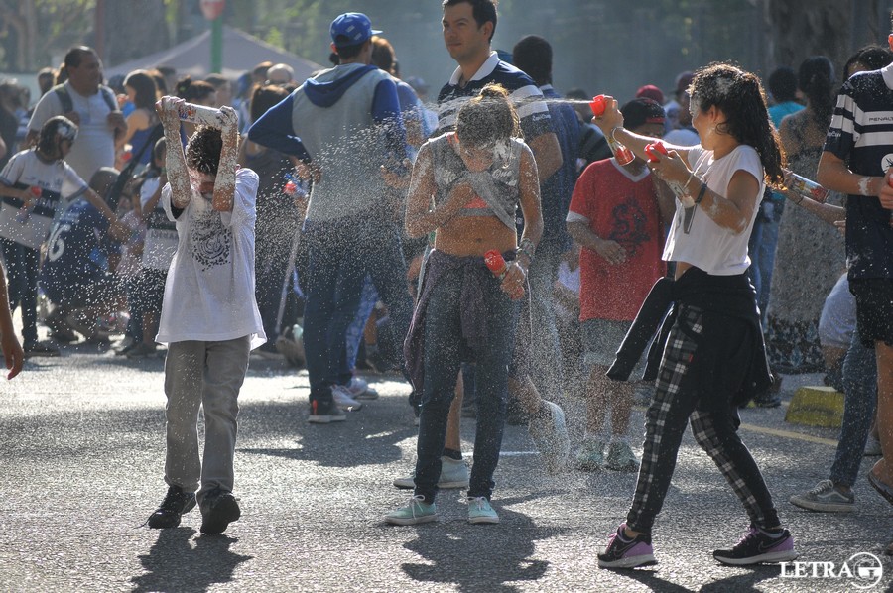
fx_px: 5947
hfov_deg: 8.6
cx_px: 446
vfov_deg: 5.7
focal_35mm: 240
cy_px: 296
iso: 500
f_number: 5.3
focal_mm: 160
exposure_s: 1/1000
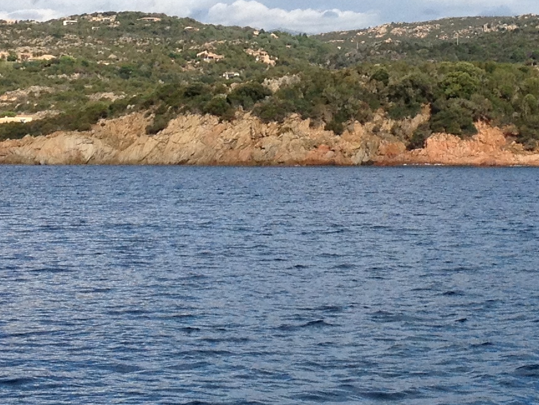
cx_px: 446
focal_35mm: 132
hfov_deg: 14.8
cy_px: -14
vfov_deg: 11.1
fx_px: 2056
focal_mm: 4.28
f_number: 2.4
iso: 64
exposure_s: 1/2304
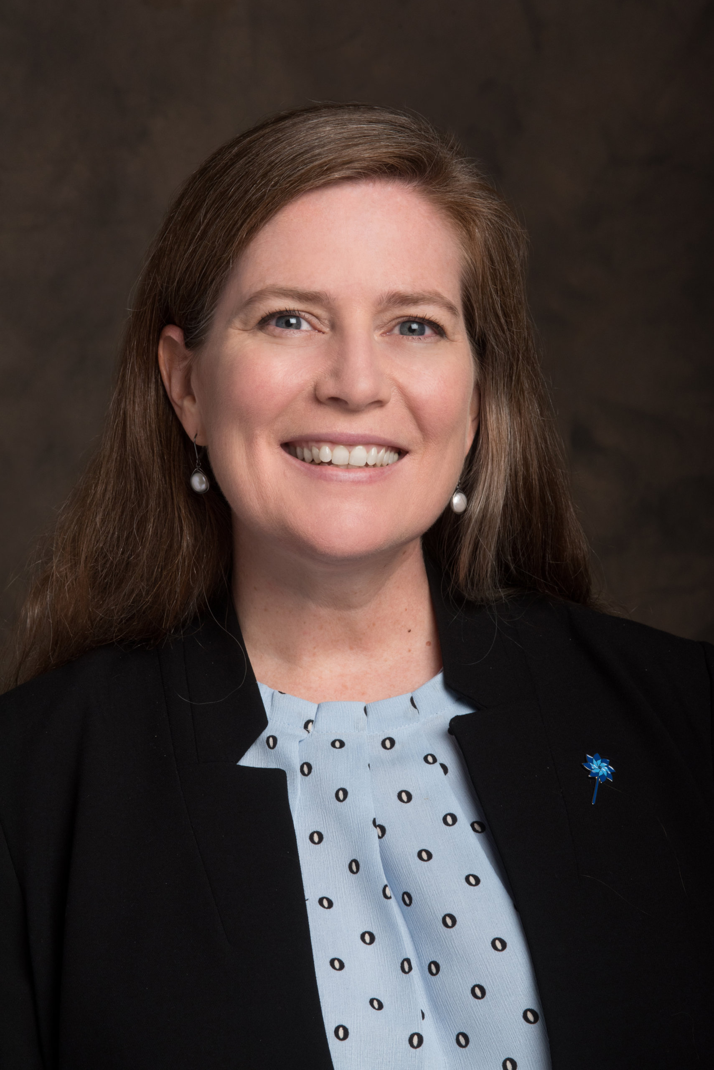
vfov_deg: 19.4
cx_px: 357
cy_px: 535
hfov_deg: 13.1
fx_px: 3121
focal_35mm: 105
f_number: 18
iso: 640
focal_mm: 105
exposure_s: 1/160
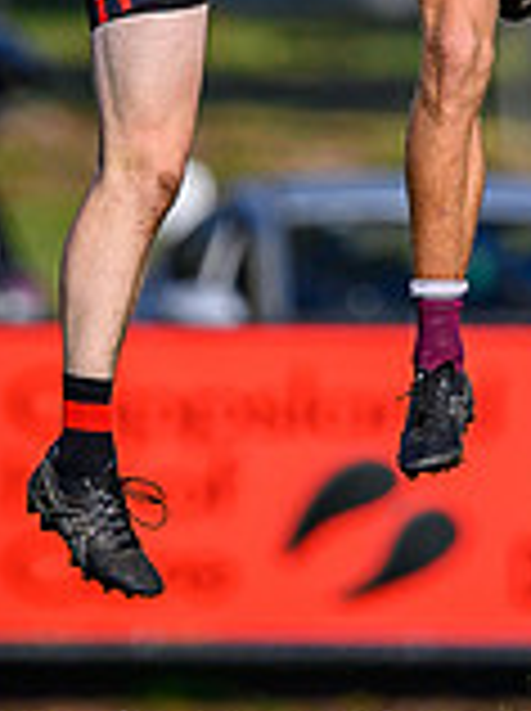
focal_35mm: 2837
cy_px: -255
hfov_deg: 0.5
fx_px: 58183
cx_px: 391
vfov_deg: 0.7
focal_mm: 500
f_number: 4
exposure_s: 1/2500
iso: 160
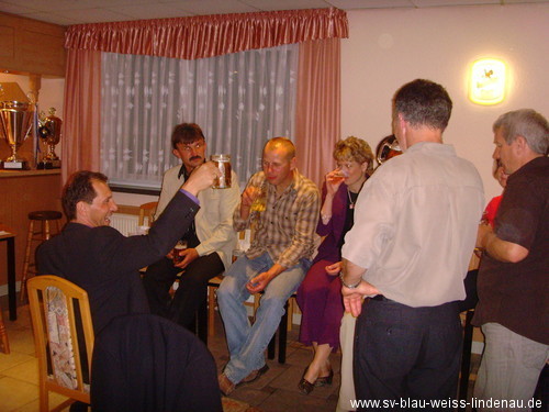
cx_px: 274
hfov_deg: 47.9
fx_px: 619
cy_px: 206
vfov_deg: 36.8
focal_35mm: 39
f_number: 3.5
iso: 400
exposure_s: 1/45
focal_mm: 6.6
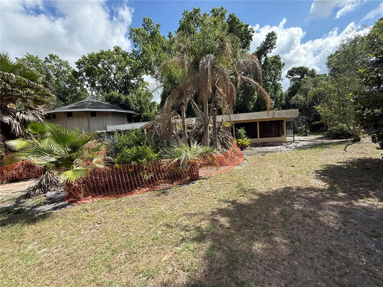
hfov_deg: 102.1
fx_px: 155
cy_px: 144
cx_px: 192
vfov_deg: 85.7
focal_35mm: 14
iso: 64
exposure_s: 1/1033
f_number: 2.2
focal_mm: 2.22
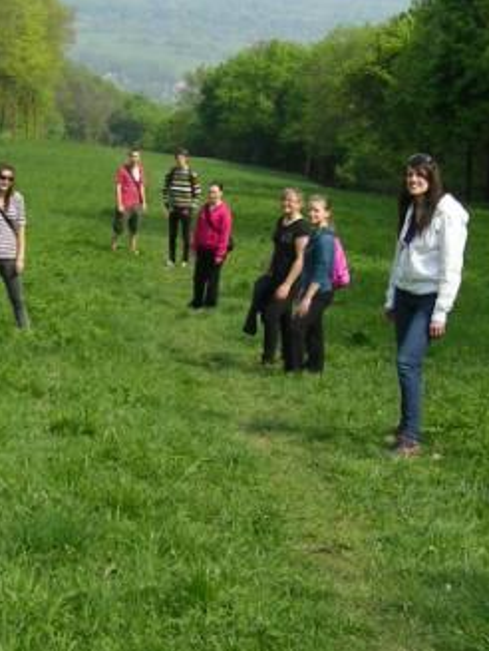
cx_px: 159
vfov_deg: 36.4
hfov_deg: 27.9
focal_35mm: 52
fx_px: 978
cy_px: 219
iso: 50
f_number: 5.3
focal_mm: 6
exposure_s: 1/215
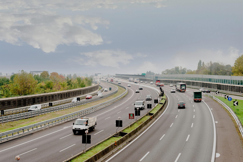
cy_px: 81
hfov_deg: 39.6
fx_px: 338
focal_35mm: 50
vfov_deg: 27.0
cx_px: 122
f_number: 7.1
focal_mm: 50
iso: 400
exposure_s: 1/1600
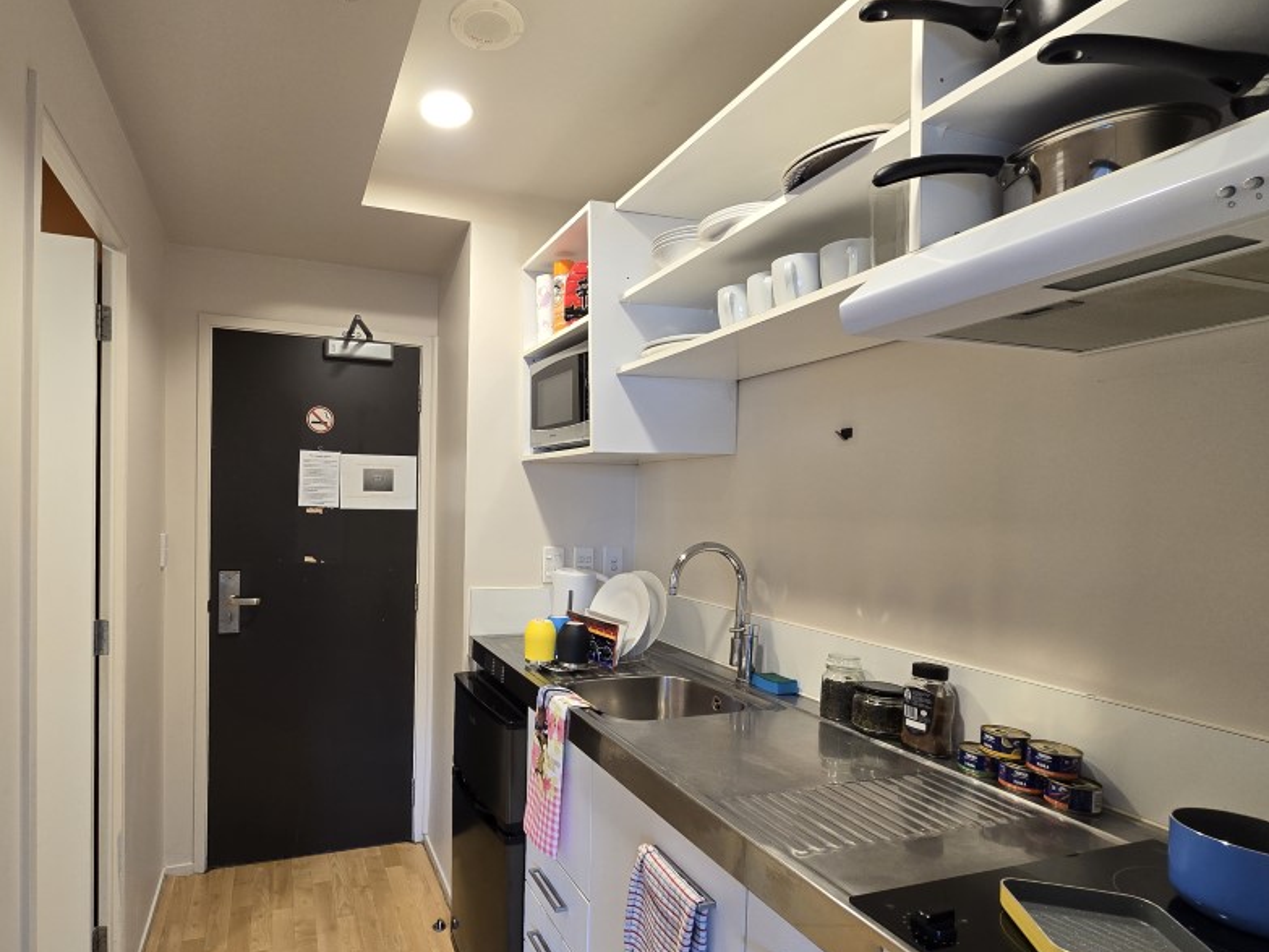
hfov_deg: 89.8
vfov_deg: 74.6
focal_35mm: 17
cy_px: 517
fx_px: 623
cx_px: 506
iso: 80
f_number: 2.2
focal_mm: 2.2
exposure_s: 1/50
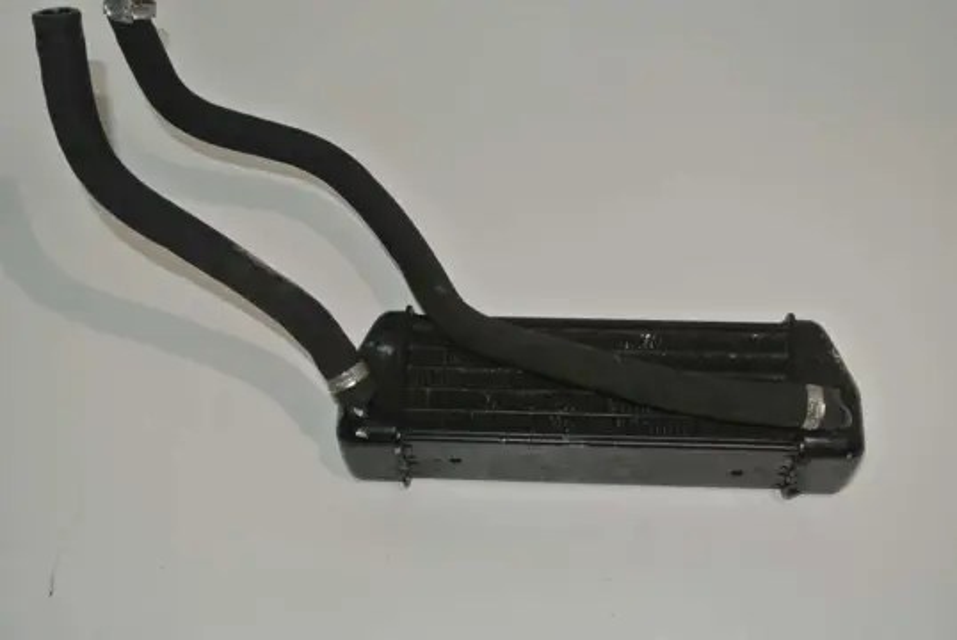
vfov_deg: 27.6
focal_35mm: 49
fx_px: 1304
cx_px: 478
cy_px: 320
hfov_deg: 40.3
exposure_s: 1/60
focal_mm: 18.2
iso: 200
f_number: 4.5
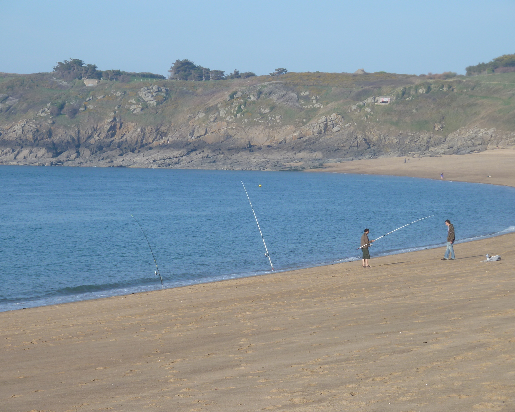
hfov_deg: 15.4
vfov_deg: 12.3
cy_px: 205
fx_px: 1905
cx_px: 273
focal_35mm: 125
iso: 80
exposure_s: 1/400
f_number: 4.4
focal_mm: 19.5
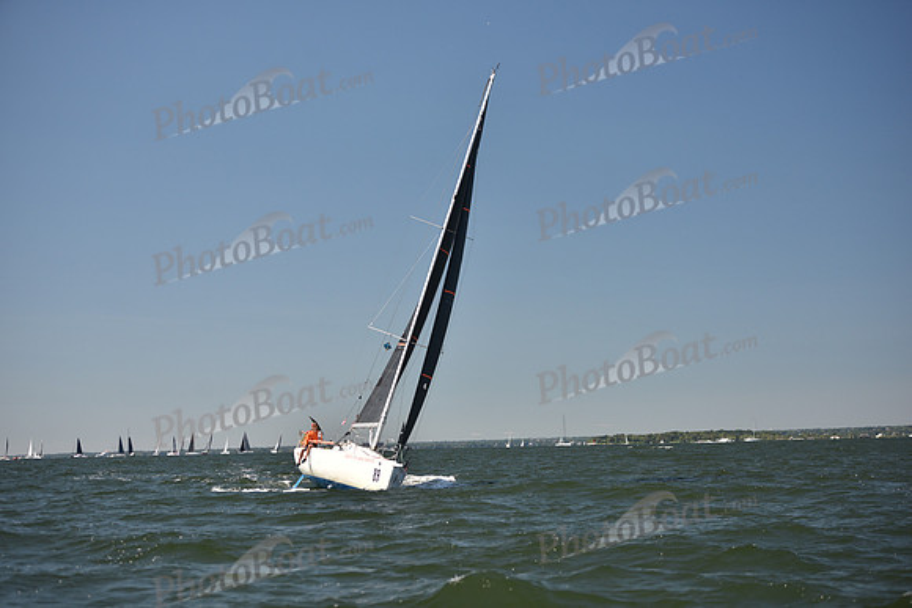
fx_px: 1774
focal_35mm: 70
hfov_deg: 28.8
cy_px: 304
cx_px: 456
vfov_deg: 19.5
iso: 250
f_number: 3.2
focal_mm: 70
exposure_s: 1/1250
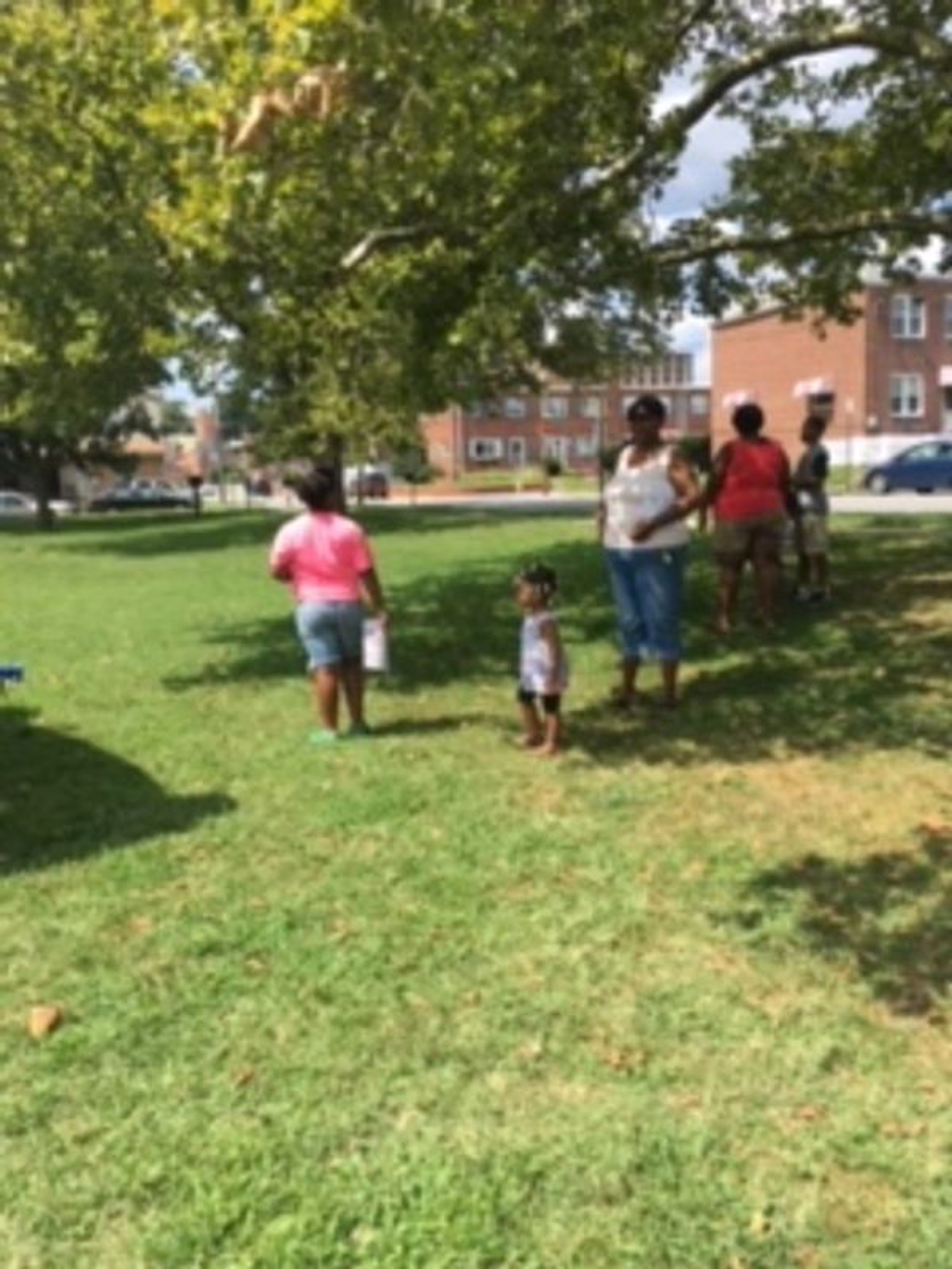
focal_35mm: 29
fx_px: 1063
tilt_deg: -5.6
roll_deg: -0.5
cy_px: 634
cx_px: 476
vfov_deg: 61.7
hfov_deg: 48.2
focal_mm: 4.15
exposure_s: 1/810
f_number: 2.2
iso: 25
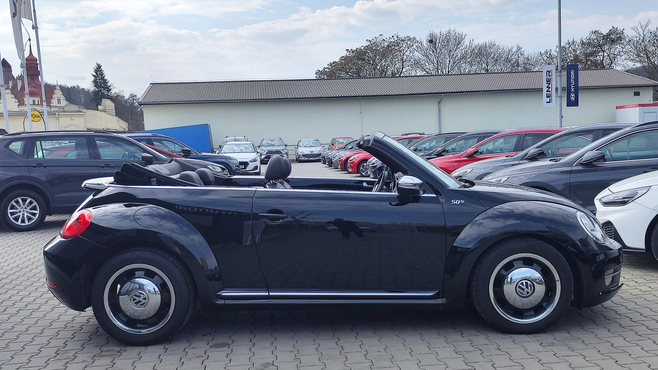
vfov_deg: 44.3
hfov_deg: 71.9
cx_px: 338
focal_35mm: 26
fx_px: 454
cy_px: 206
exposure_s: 1/954
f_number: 1.69
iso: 50
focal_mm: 7.01
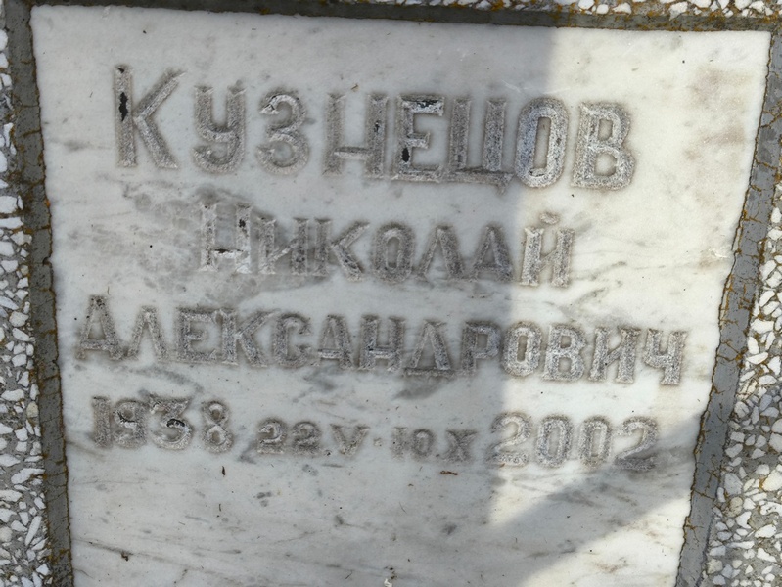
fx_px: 1130
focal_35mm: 50
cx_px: 391
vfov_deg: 29.1
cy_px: 294
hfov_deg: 38.2
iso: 50
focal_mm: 4.71
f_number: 1.7
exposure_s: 1/331
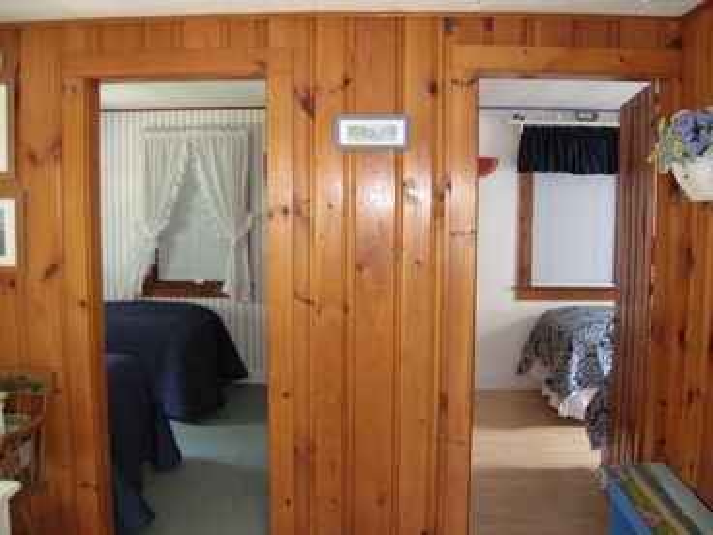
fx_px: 700
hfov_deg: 54.0
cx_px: 356
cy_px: 268
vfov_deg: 41.8
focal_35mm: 34
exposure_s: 1/6.6
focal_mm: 5.7
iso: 200
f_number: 2.9
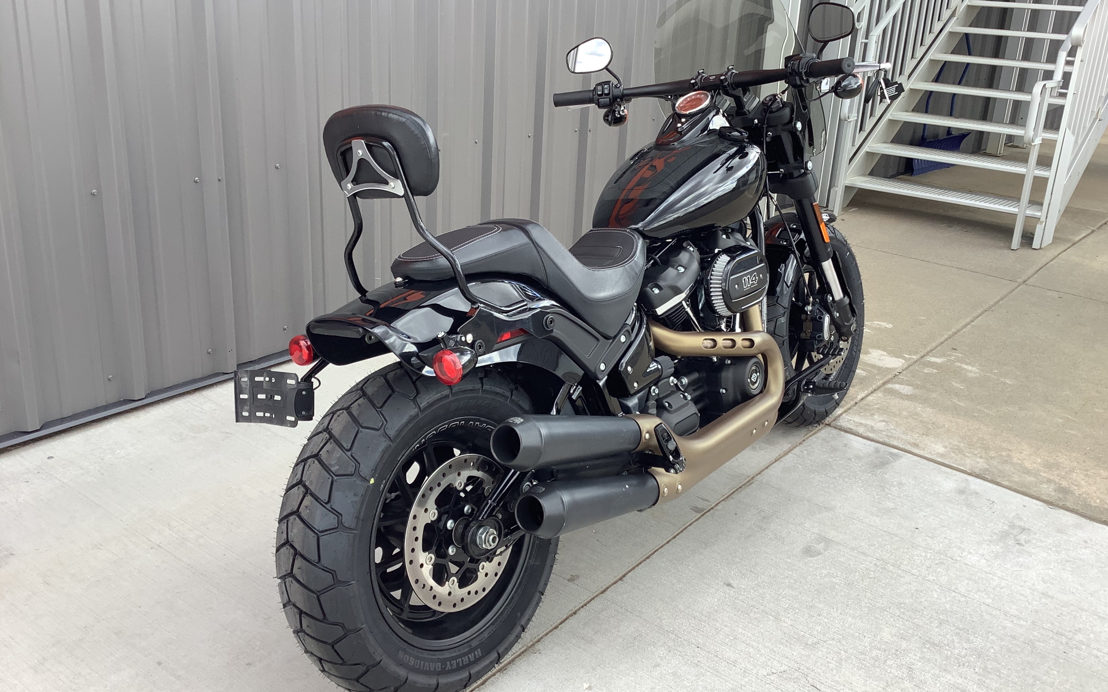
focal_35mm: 33
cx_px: 554
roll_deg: -5.0
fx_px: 996
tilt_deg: -19.8
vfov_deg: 38.3
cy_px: 328
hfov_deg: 58.1
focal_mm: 3.3
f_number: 2.4
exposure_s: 1/132
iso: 25
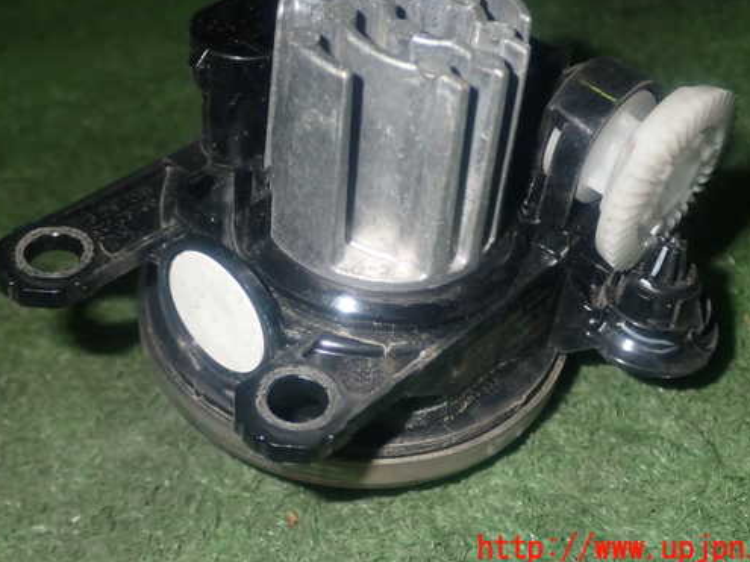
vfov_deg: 25.6
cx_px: 365
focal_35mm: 57
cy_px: 227
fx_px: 1235
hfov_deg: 33.8
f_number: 9
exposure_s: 1/50
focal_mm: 8.4
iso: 500
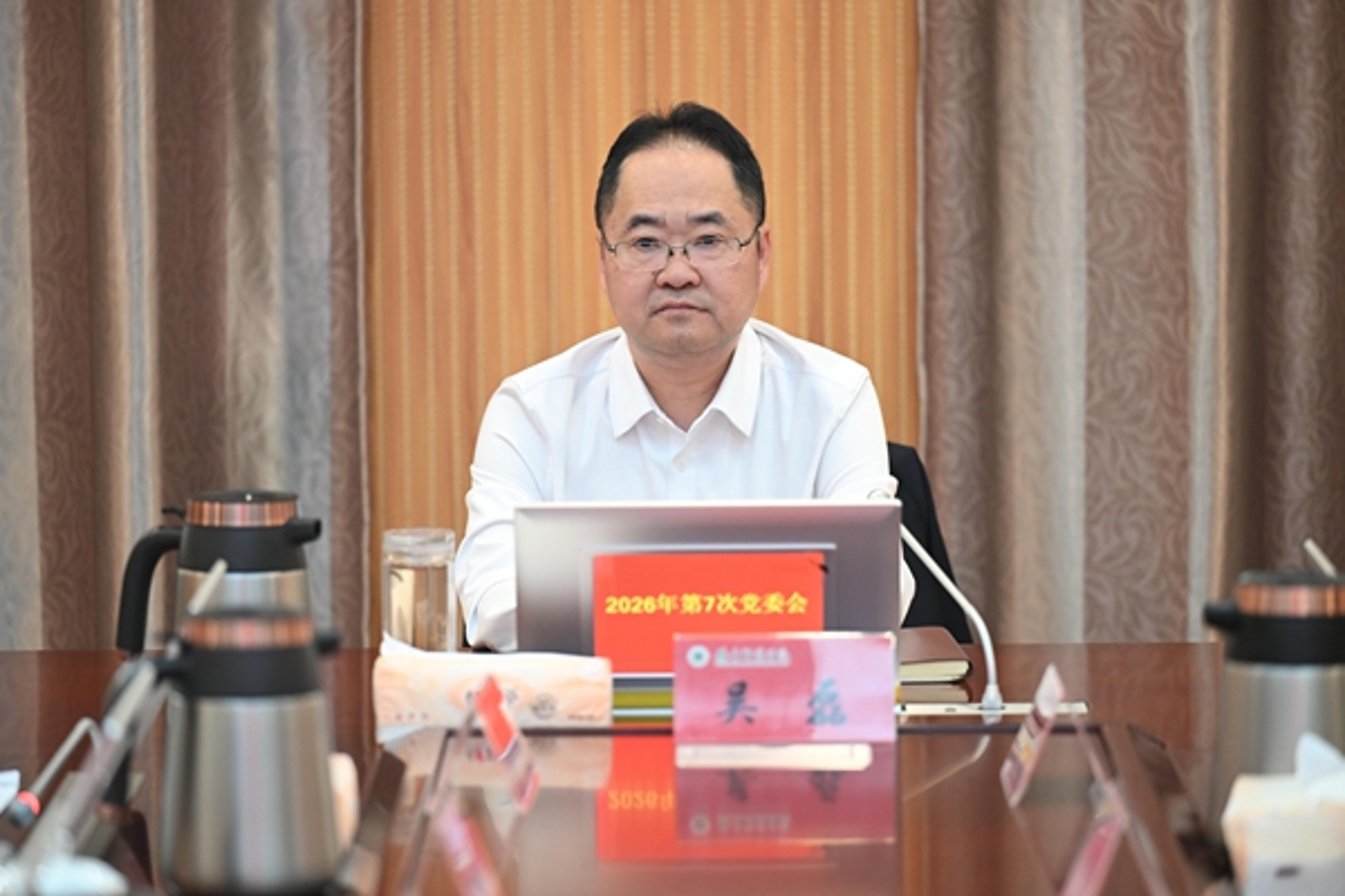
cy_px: 448
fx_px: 7472
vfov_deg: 6.9
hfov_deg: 10.3
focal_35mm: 200
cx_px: 672
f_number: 3.2
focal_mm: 200
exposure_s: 1/160
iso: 1250
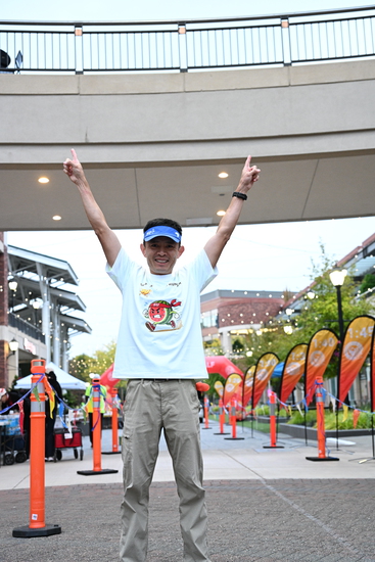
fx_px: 703
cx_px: 188
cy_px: 281
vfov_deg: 43.6
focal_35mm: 45
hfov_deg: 29.9
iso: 3200
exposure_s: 1/250
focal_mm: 45
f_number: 4
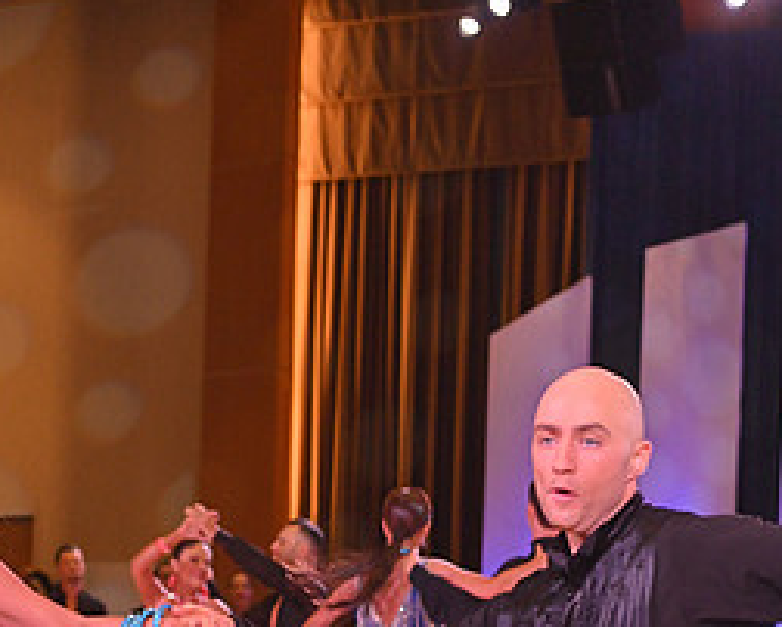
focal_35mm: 151
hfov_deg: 12.7
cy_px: 841
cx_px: 194
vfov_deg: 10.0
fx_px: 3497
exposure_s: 1/400
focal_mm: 70
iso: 2000
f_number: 5
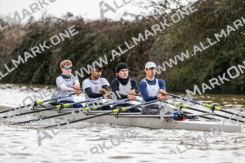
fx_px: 2723
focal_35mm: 400
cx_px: 122
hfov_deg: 5.2
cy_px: 82
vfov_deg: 3.4
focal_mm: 400
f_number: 4.5
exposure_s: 1/1600
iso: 3600
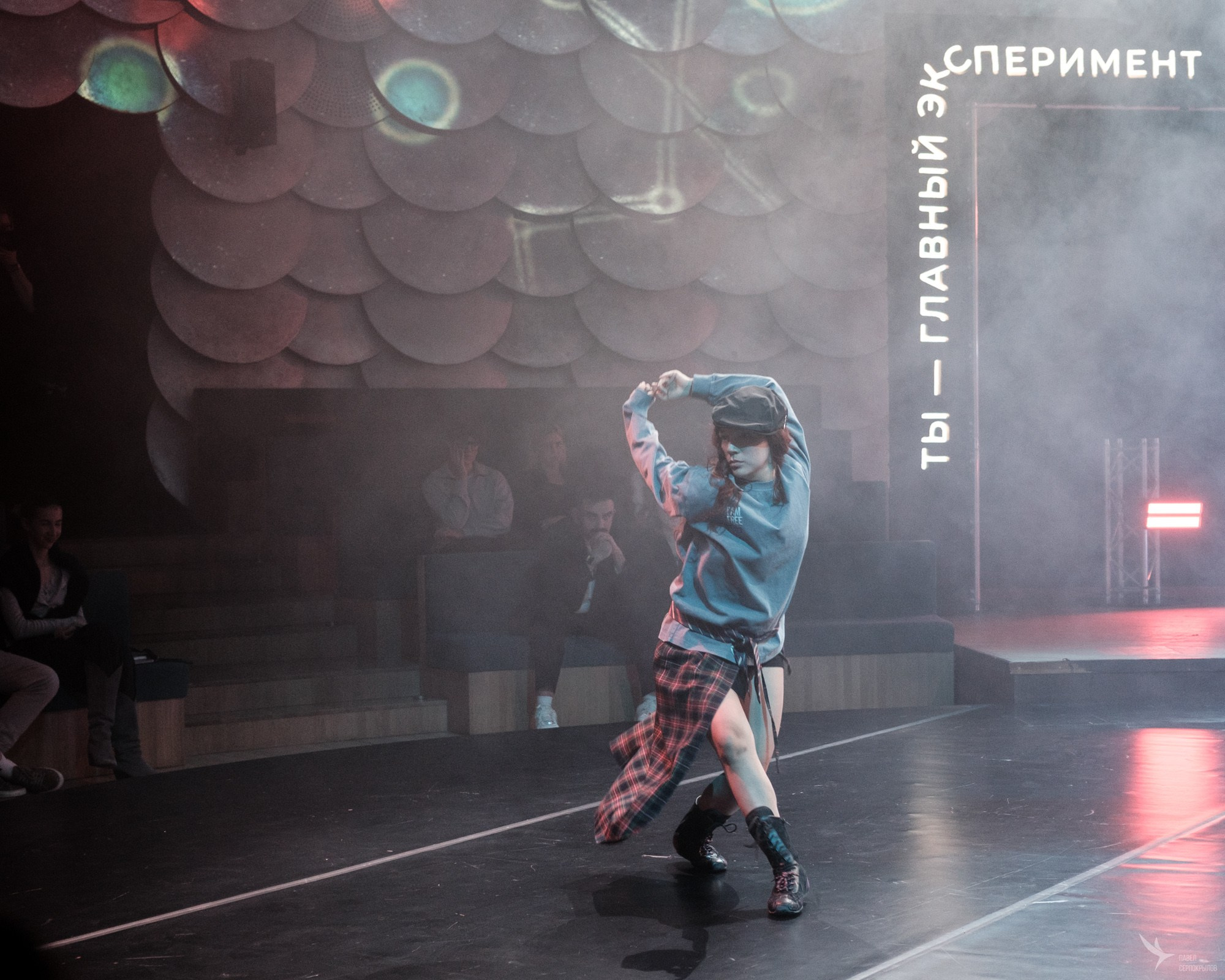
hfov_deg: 30.2
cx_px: 693
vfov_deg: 24.4
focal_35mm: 63
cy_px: 501
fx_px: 2270
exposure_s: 1/160
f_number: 2.8
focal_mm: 30.9
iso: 1600
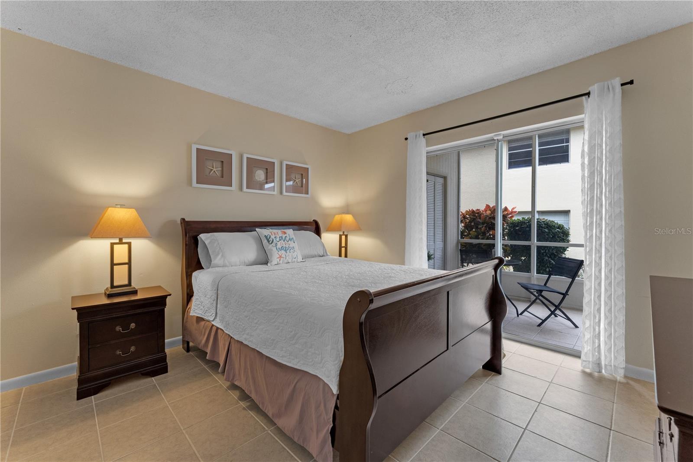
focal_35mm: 15
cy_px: 231
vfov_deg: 78.8
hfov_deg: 101.9
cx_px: 346
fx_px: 281
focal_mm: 14.6
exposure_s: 1/400
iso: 1600
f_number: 11
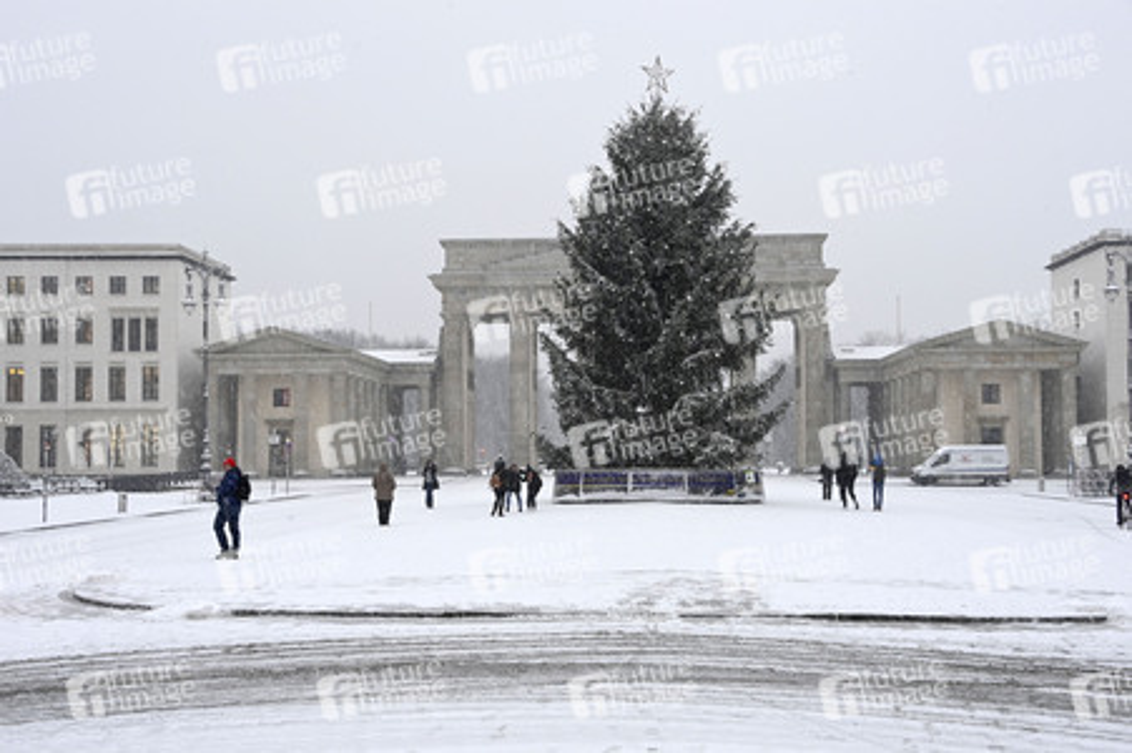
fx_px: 1571
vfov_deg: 27.0
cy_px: 376
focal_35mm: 50
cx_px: 566
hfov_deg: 39.6
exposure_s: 1/100
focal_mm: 50
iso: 1600
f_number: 11
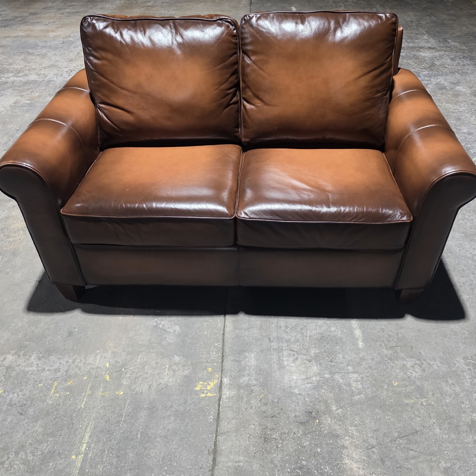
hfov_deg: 57.3
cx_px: 252
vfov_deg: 57.3
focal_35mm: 28
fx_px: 436
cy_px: 236
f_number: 1.7
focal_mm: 6.3
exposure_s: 1/120
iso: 1000
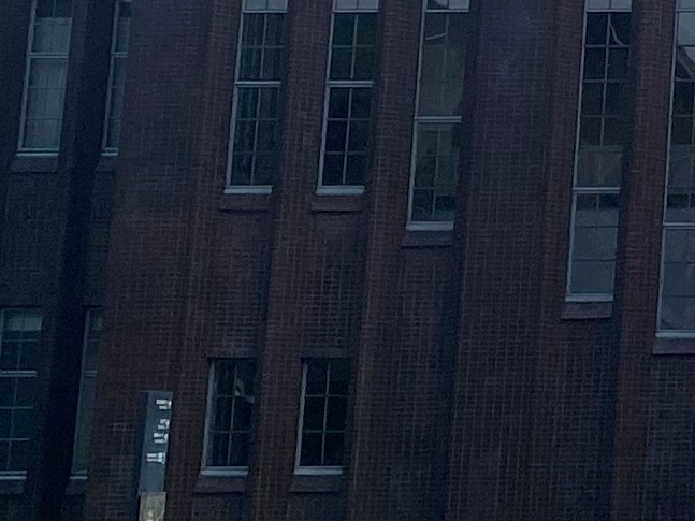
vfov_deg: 8.9
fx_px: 3252
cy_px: -303
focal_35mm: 162
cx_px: 1545
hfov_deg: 10.8
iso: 32
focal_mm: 4.25
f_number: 1.8
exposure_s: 1/5236
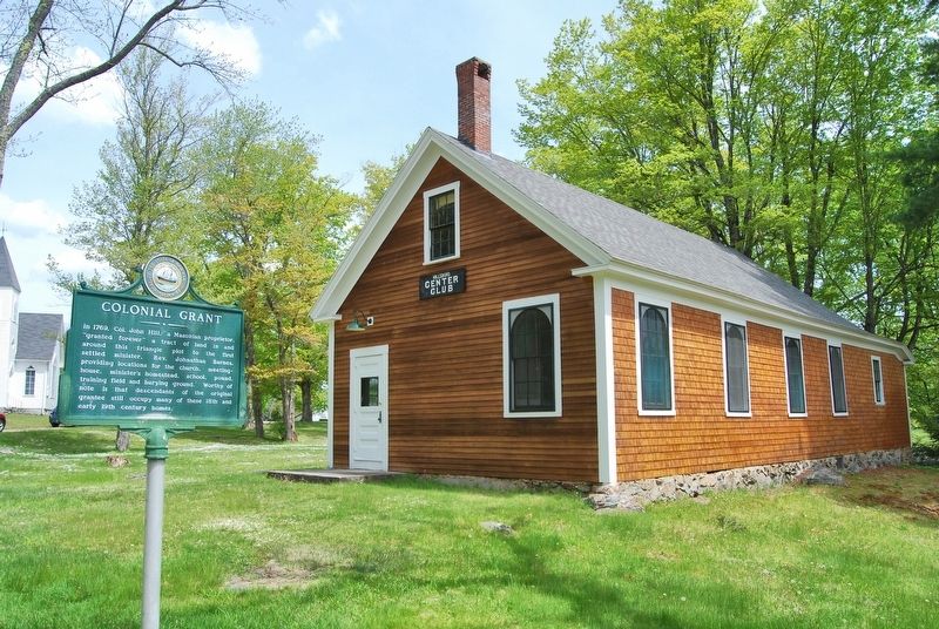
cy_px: 314
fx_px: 705
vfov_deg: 48.1
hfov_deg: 67.3
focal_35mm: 27
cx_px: 470
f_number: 10
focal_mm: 18
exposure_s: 1/200
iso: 200
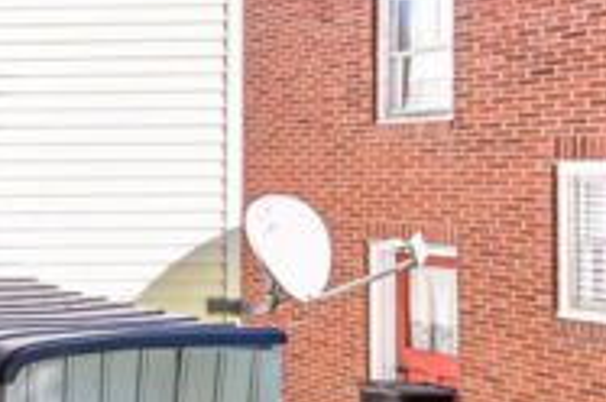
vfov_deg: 22.5
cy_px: 162
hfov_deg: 21.7
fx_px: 1008
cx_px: -480
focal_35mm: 60
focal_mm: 14
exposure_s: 1/60
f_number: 8
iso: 200
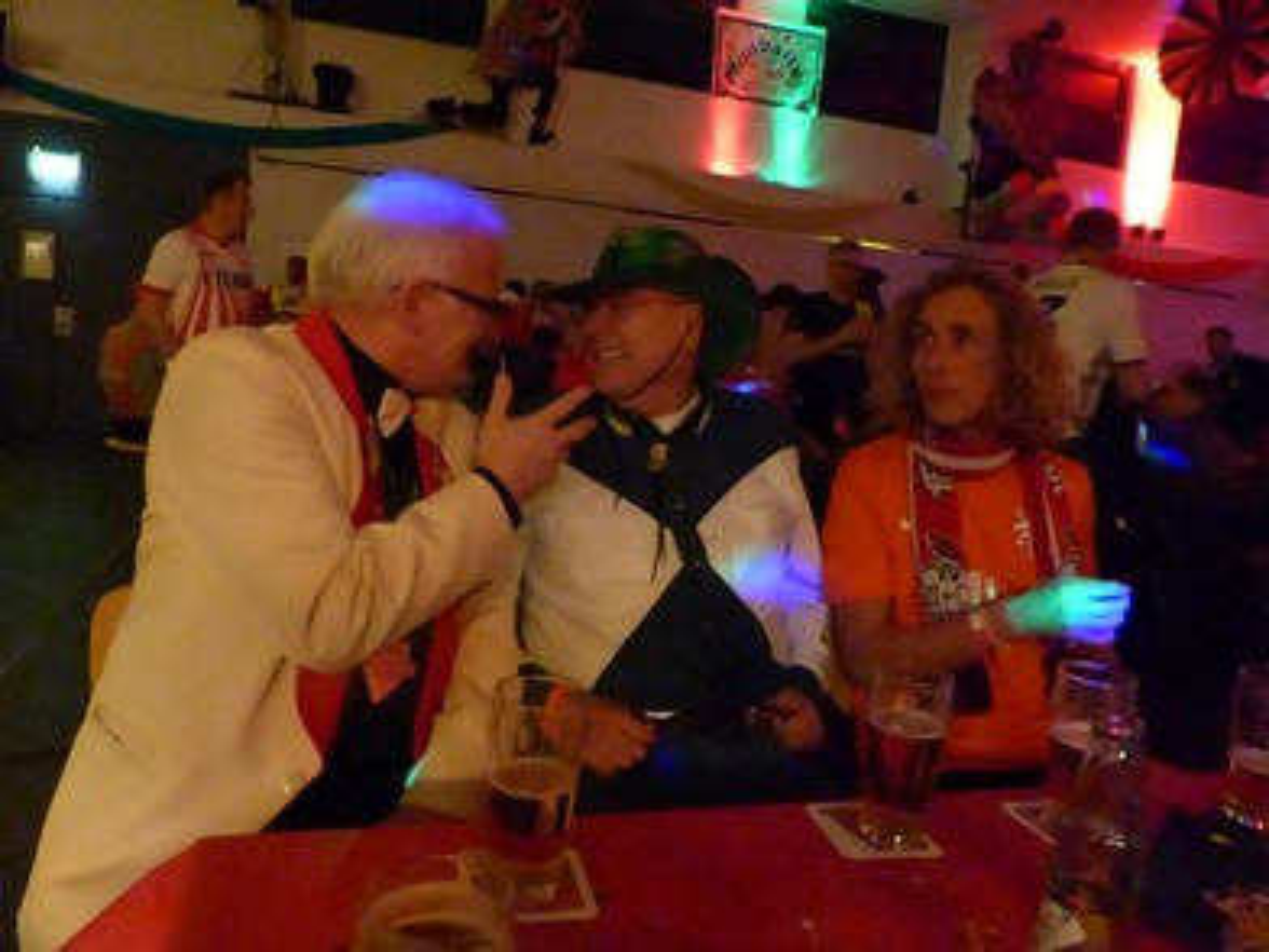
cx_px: 634
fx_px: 916
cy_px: 476
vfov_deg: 54.9
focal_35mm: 25
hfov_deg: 69.4
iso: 3200
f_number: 2.8
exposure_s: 1/30
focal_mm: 4.5
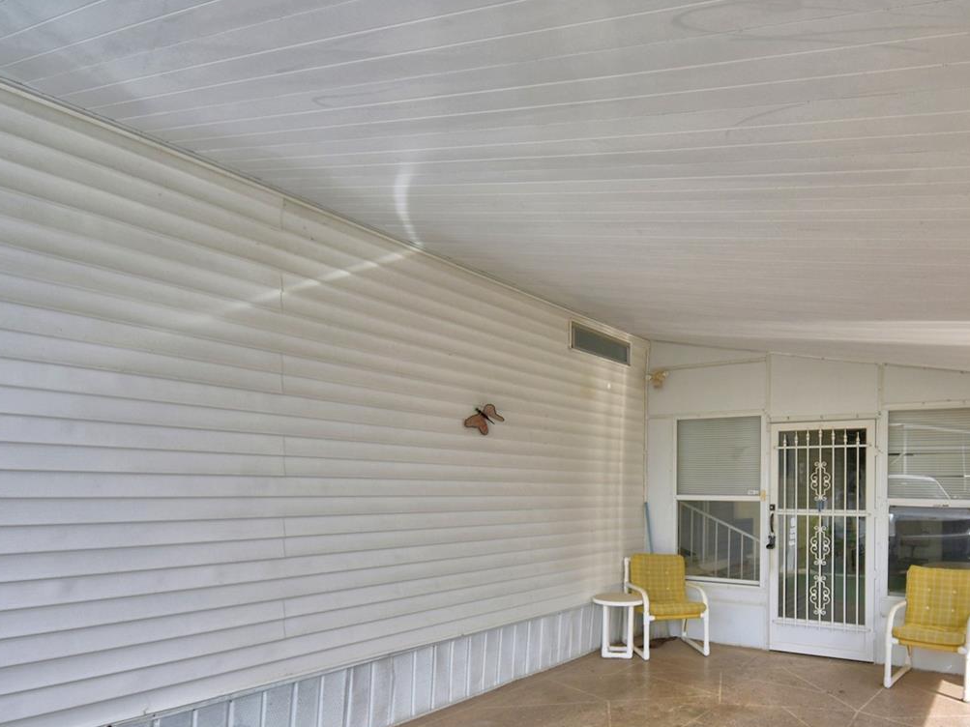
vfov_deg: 57.4
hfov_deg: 71.4
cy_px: 492
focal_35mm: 23
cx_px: 658
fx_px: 644
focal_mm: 10
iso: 100
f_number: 4.5
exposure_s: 1/800
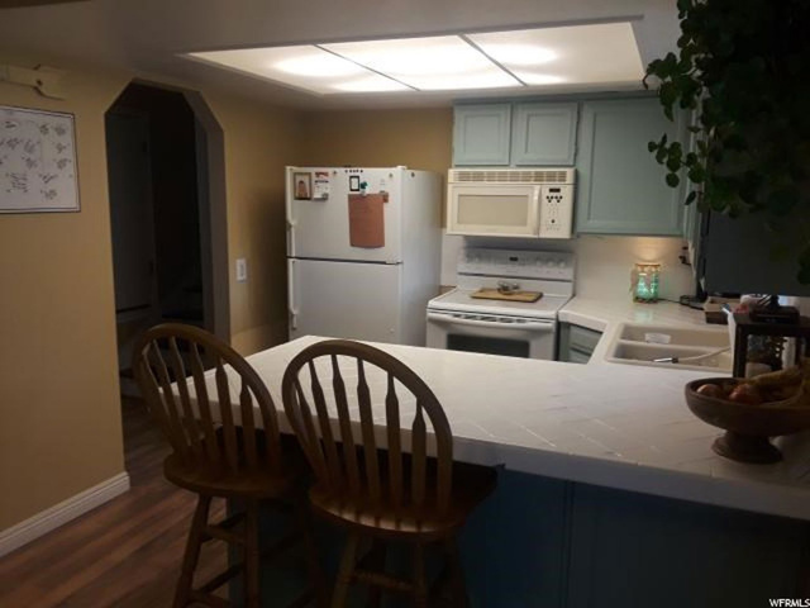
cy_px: 304
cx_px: 405
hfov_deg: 63.4
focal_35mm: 28
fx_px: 655
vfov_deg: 49.7
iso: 64
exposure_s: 1/30
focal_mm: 2.9
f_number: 1.9
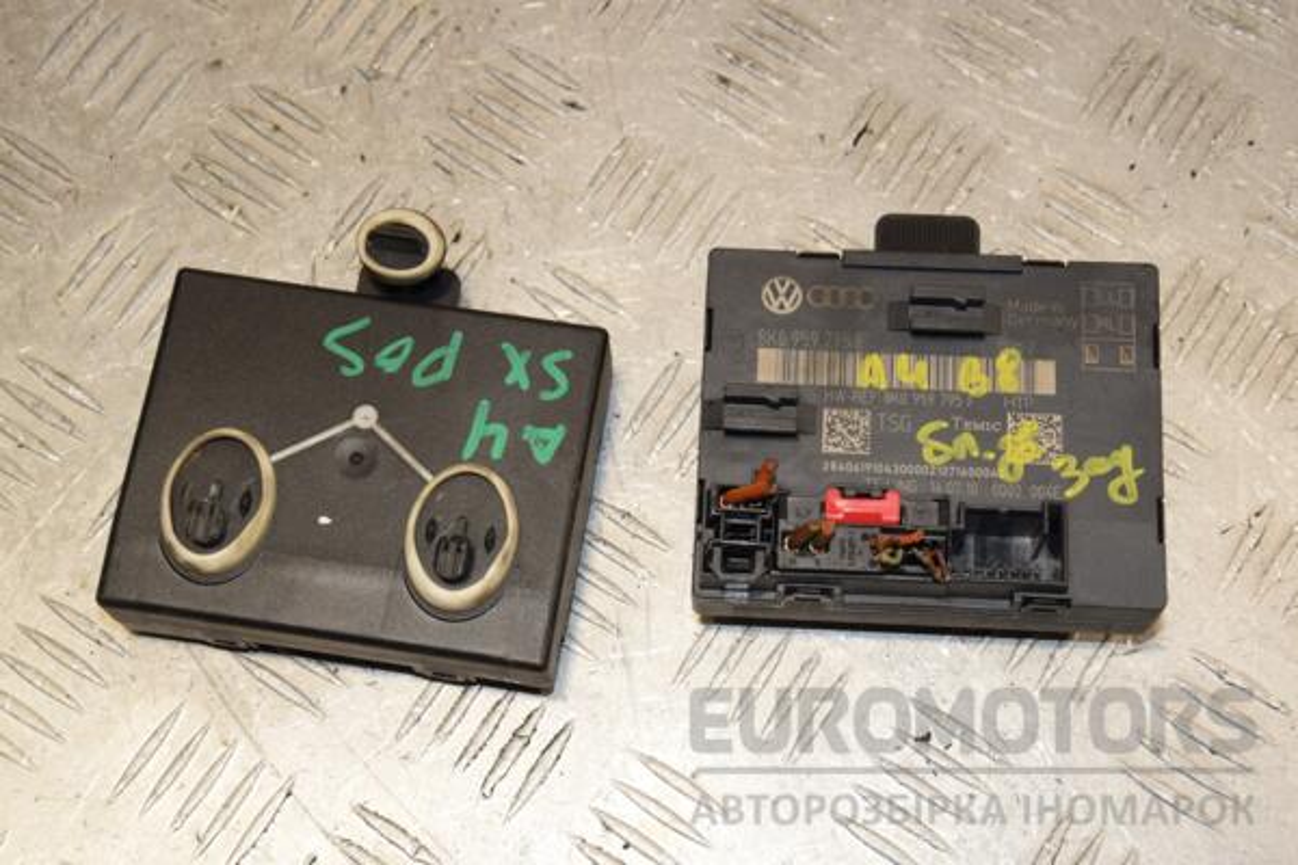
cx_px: 649
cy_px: 432
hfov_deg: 31.9
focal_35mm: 63
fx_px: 2271
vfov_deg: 21.6
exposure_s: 1/200
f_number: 9
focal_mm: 42
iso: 800
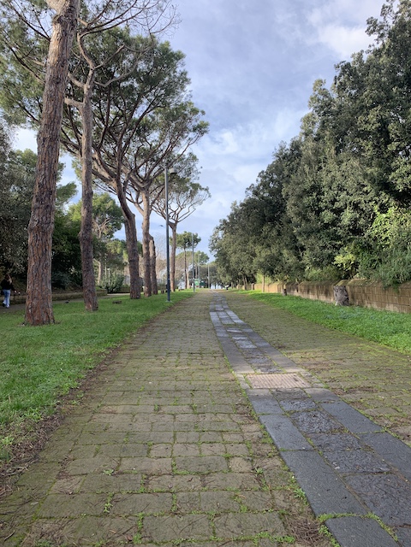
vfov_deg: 67.3
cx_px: 206
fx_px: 412
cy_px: 274
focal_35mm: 26
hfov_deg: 53.1
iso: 25
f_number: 1.8
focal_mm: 4.25
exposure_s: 1/587
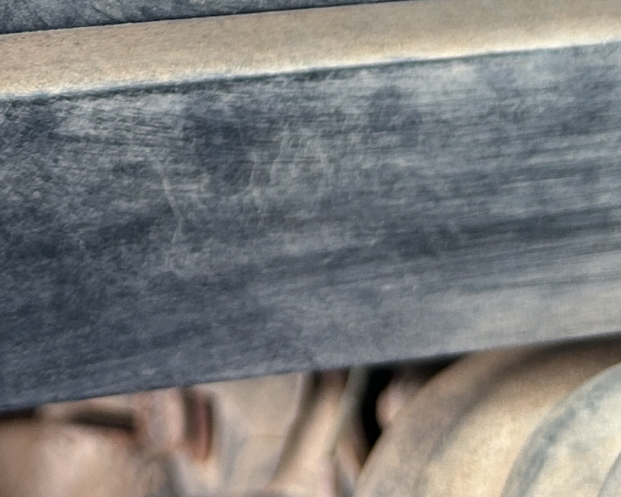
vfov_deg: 12.1
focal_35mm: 118
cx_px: -7
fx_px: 2169
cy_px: -375
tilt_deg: -52.9
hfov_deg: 16.0
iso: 50
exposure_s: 1/121
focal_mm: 5.7
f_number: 1.5
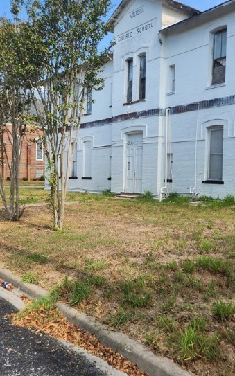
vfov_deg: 54.0
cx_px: 144
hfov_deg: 35.2
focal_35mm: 36
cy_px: 186
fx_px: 369
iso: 50
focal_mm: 5
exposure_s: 1/1559
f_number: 1.8
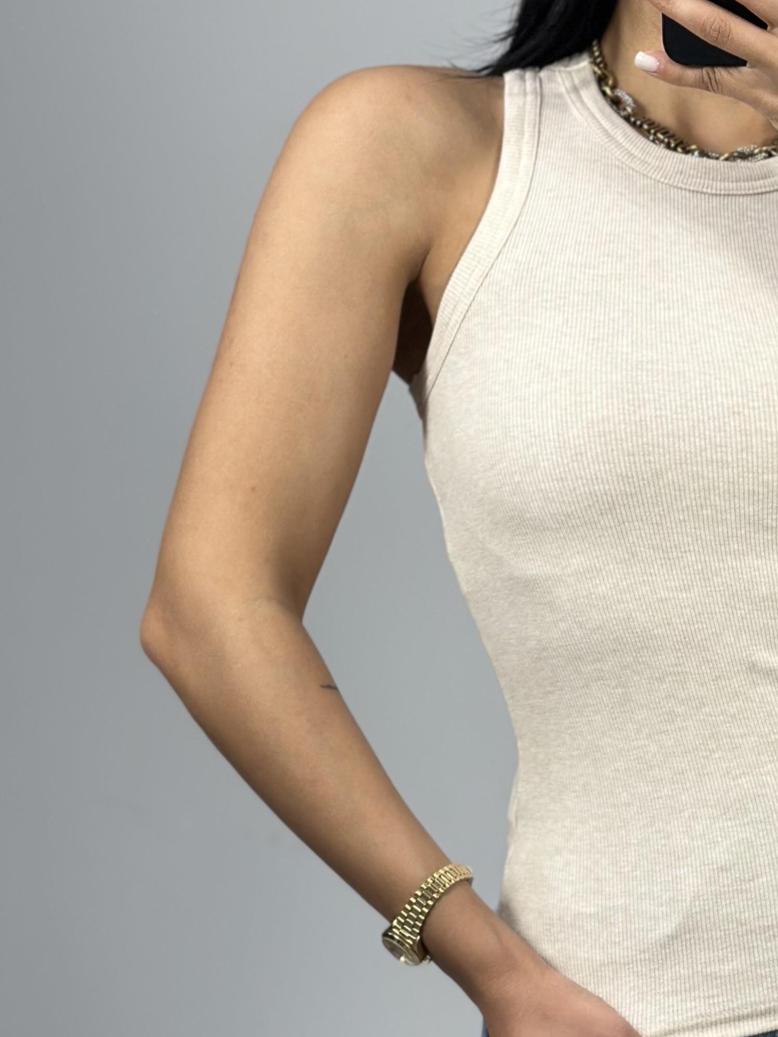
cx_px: 678
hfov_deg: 15.1
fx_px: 2907
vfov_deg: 20.2
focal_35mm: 97
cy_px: 600
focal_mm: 6.86
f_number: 1.78
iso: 80
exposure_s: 1/100
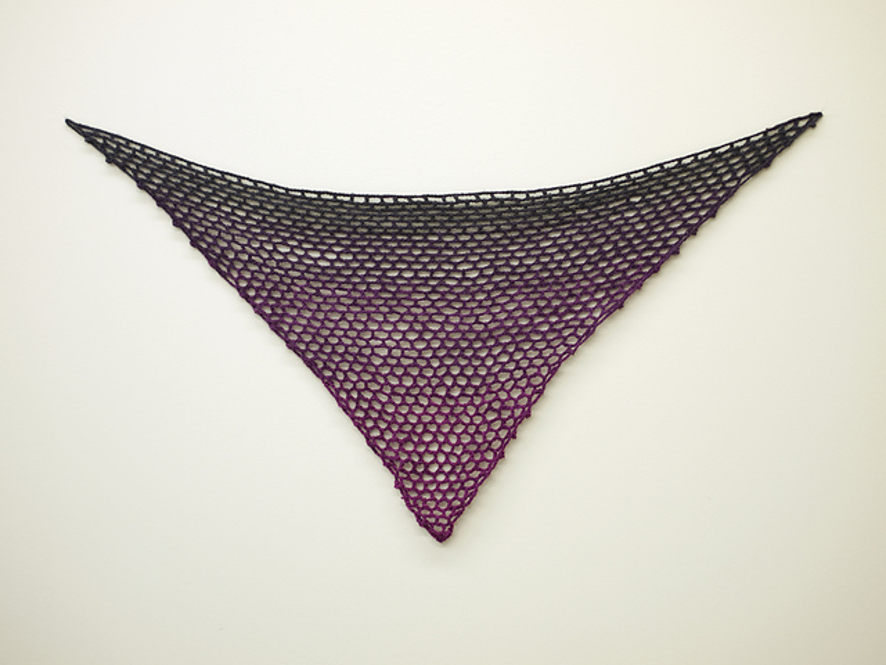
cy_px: 332
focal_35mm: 90
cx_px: 443
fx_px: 2304
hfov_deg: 21.8
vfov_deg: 16.4
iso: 100
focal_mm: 45
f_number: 1.8
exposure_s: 1/60
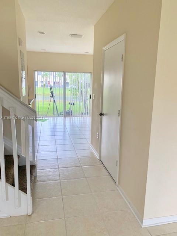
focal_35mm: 26
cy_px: 118
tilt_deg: -10.3
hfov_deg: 53.1
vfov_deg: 67.3
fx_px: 177
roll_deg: -2.2
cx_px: 88
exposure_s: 1/121
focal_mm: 4.25
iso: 80
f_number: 1.8
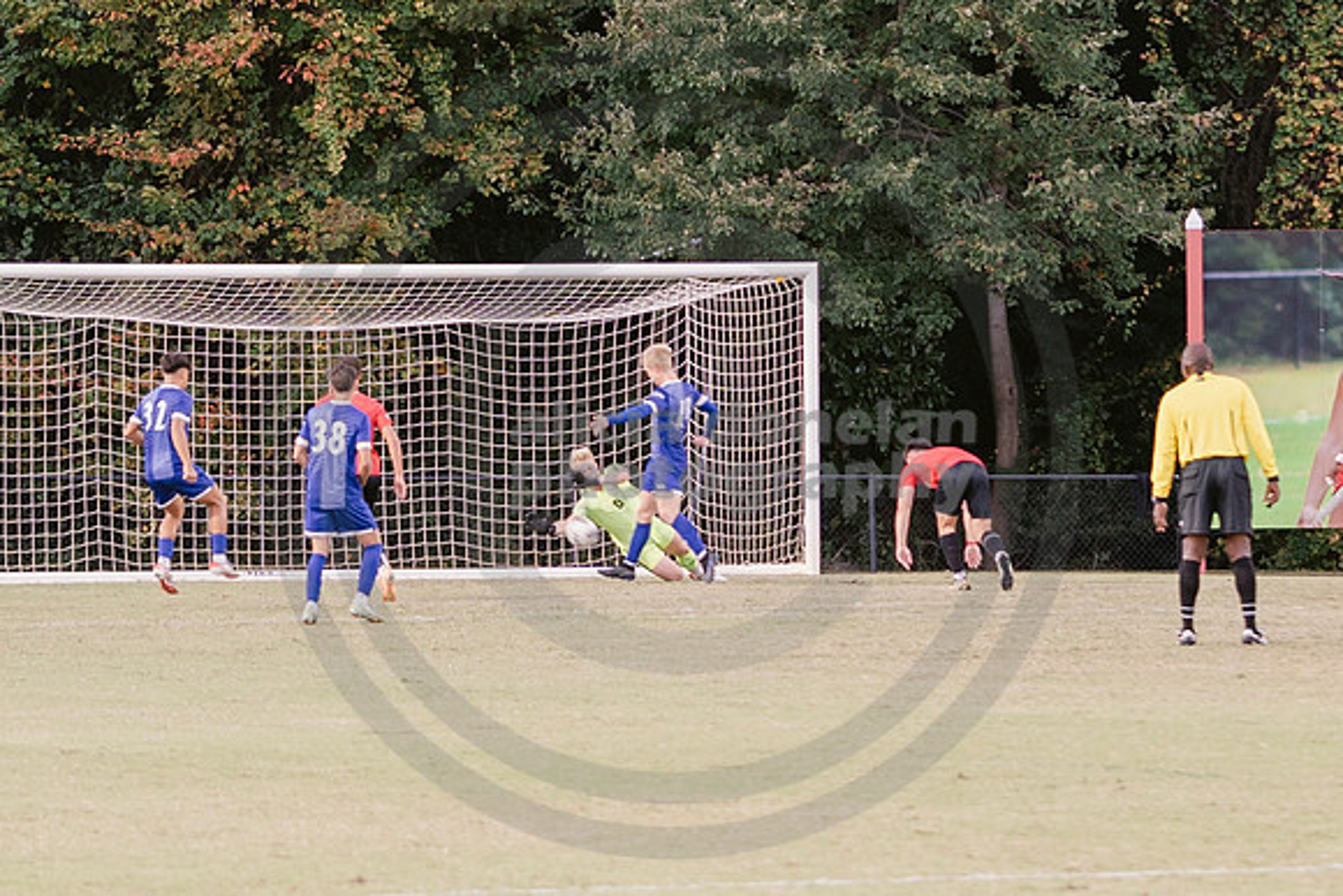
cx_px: 516
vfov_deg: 4.7
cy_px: 211
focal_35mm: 292
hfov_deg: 7.1
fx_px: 10893
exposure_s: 1/125
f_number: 3.2
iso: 640
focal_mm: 90
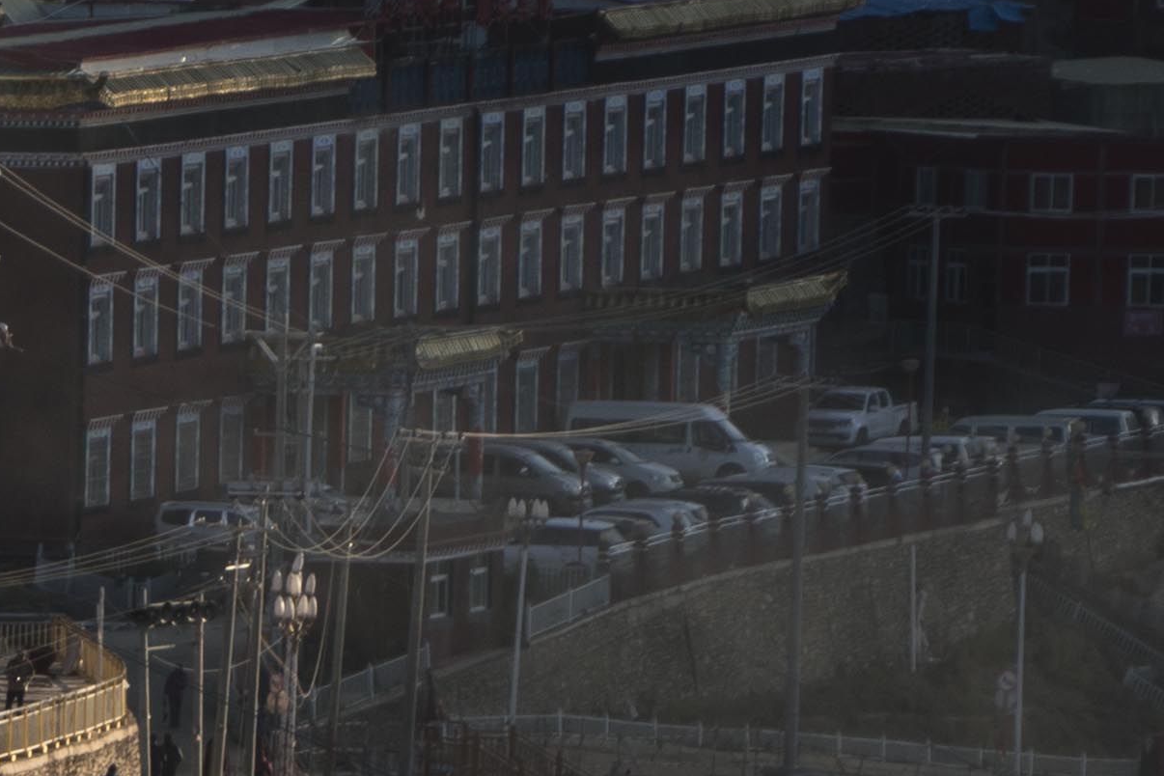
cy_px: 1700
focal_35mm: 831
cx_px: -1284
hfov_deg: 2.5
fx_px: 26867
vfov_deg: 1.7
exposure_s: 1/250
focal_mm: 126
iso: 100
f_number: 8
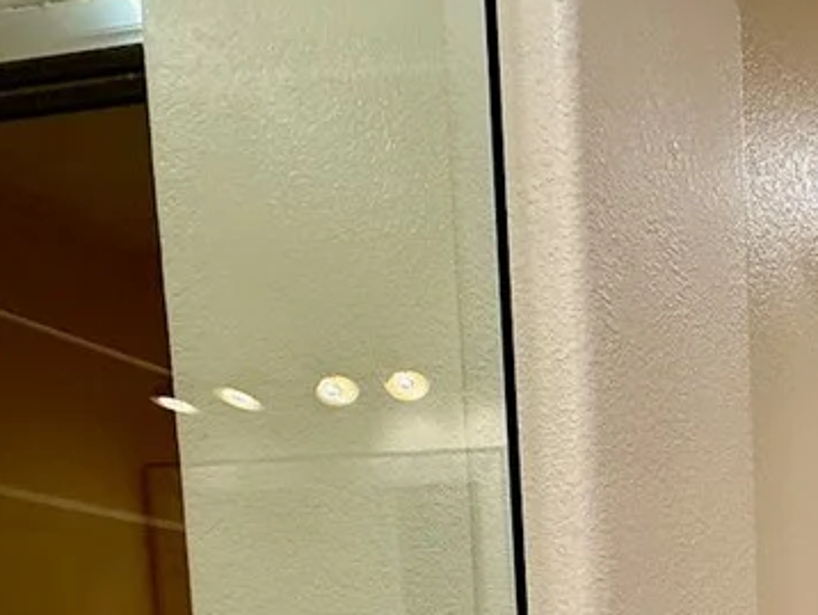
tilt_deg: -5.2
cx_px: 1099
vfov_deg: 28.0
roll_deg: -0.7
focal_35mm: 40
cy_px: 848
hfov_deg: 32.7
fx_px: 946
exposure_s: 1/120
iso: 100
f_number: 2.2
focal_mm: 2.22
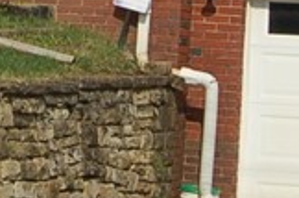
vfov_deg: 5.1
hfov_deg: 7.8
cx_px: -123
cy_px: -155
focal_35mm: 262
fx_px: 2170
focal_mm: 26
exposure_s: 1/500
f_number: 11
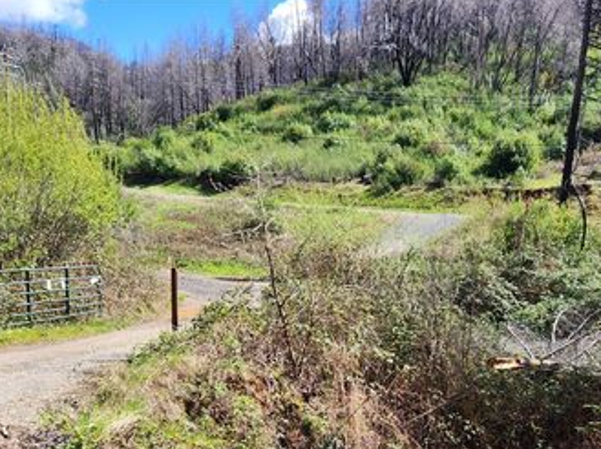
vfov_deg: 39.5
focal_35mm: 35
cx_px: 322
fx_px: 607
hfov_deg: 52.6
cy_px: 337
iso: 20
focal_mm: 5.4
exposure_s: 1/628
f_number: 1.8
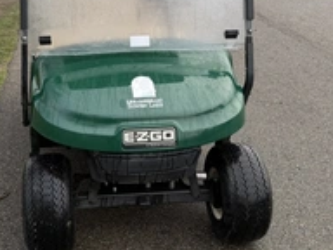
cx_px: 114
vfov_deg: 28.7
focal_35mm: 50
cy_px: 68
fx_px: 481
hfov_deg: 37.8
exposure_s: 1/643
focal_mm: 6.76
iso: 80
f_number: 1.78
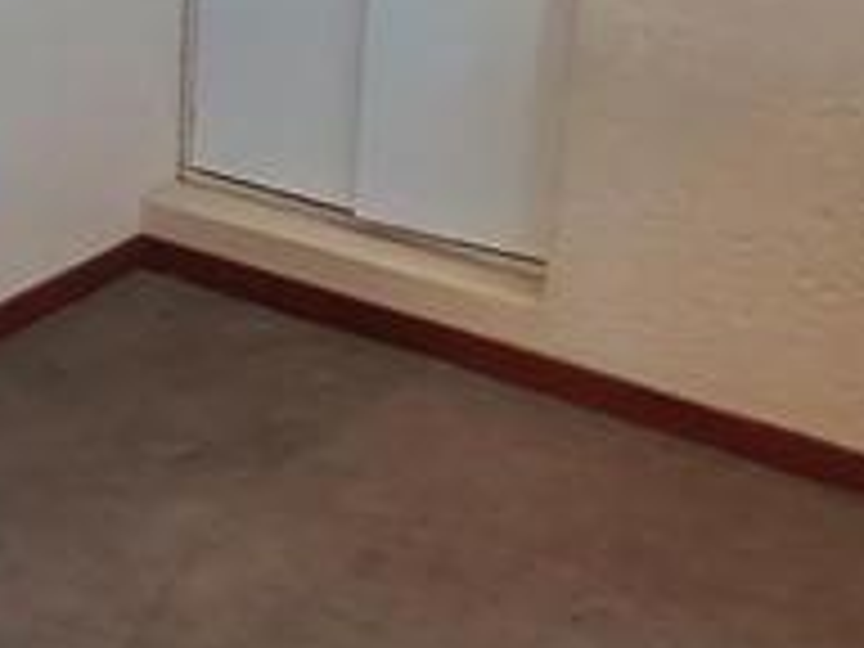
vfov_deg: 20.2
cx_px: 176
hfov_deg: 26.9
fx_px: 1772
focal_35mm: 71
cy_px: 27
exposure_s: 1/33.3
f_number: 2.4
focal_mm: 1.78
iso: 100
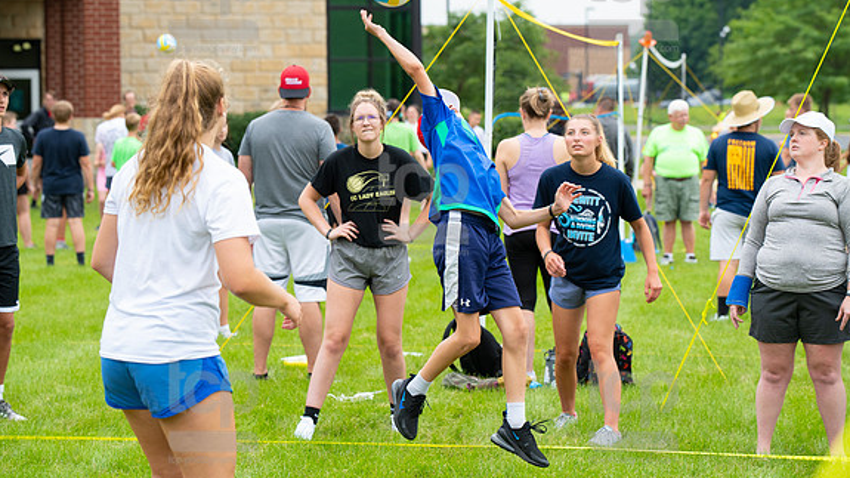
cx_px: 424
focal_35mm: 111
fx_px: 2501
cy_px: 205
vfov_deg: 10.9
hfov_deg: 19.3
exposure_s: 1/1250
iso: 640
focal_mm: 105
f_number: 4.5
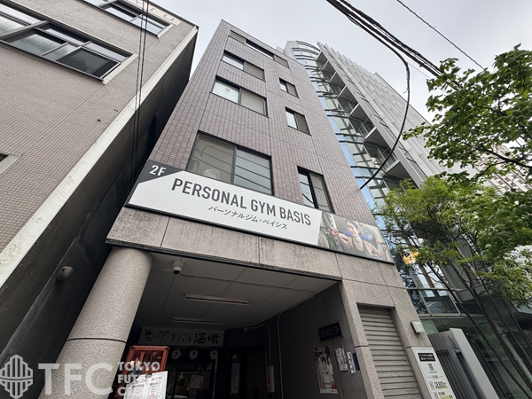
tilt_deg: +40.7
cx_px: 266
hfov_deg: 102.1
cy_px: 200
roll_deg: +3.8
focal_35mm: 14
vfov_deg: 85.7
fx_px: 215
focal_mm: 2.22
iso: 40
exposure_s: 1/159
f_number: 2.2
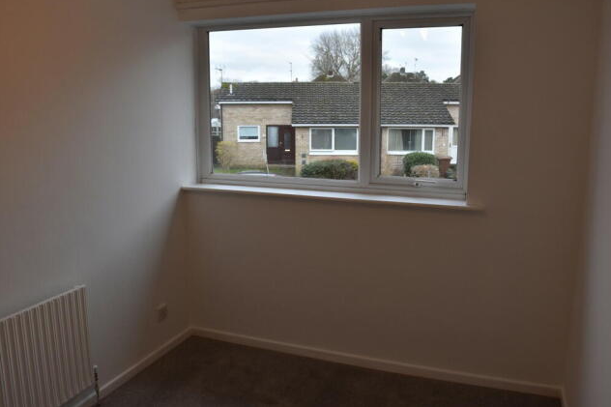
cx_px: 315
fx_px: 475
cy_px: 198
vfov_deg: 46.4
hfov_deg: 65.5
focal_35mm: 28
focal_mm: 18
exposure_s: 1/125
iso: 400
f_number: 5.6
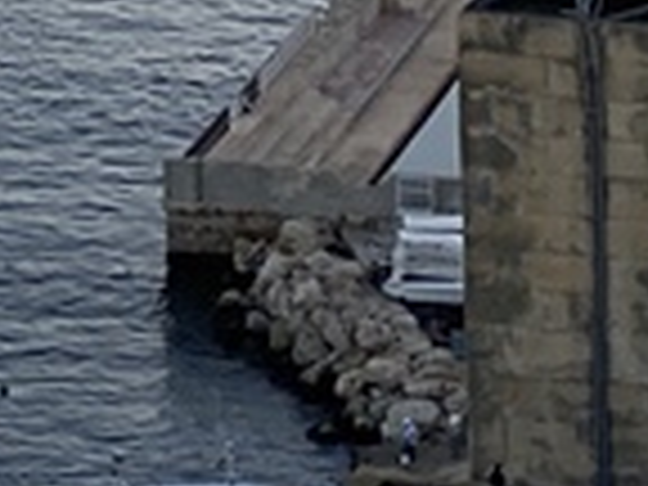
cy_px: -1238
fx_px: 6926
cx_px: -990
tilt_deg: -0.6
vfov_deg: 3.8
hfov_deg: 5.2
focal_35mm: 370
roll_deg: +0.6
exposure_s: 1/329
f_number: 2
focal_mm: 6
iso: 20
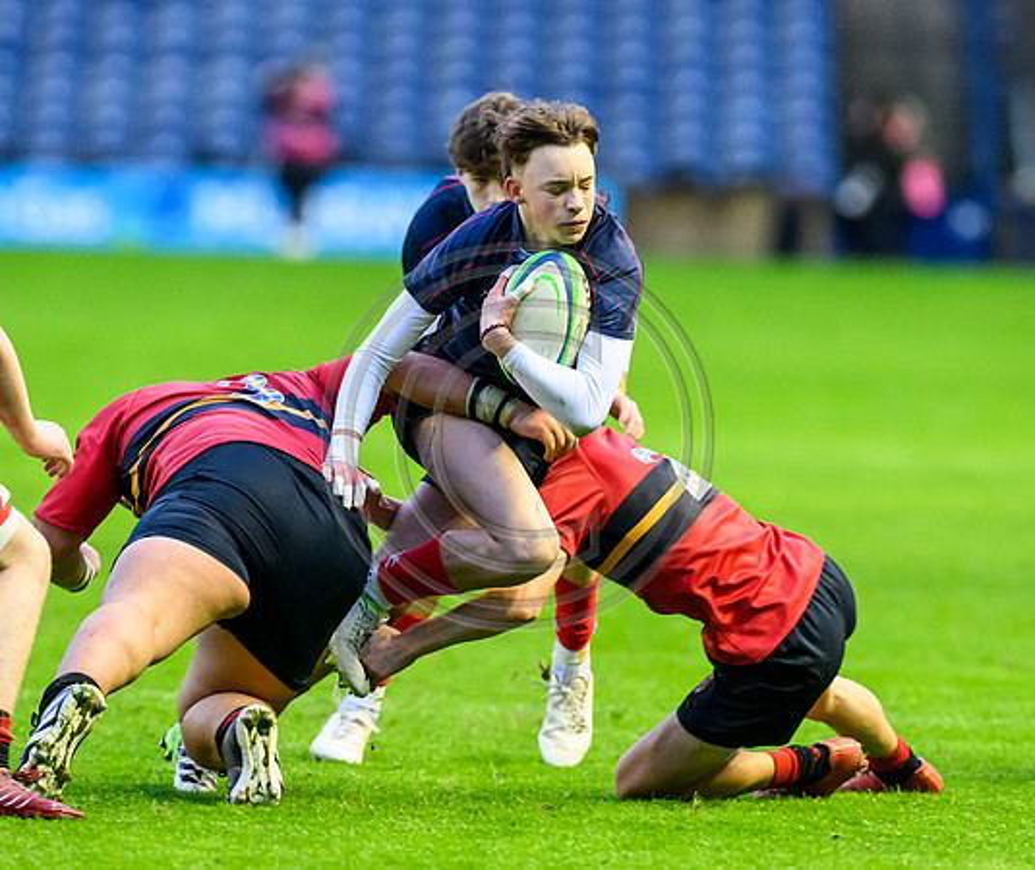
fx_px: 18593
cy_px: 445
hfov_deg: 3.2
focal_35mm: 595
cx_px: 412
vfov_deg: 2.7
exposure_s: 1/1000
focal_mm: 400
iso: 8000
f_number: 4
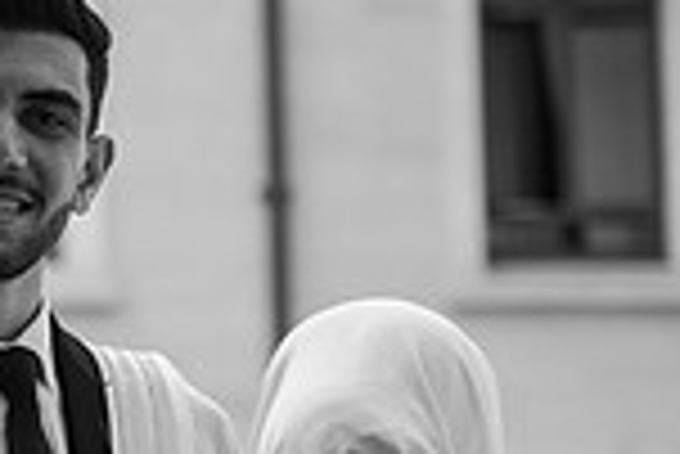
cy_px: 516
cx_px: -212
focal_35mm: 393
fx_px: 7430
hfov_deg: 5.2
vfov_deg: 3.5
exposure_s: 1/640
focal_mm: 100
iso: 100
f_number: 2.8
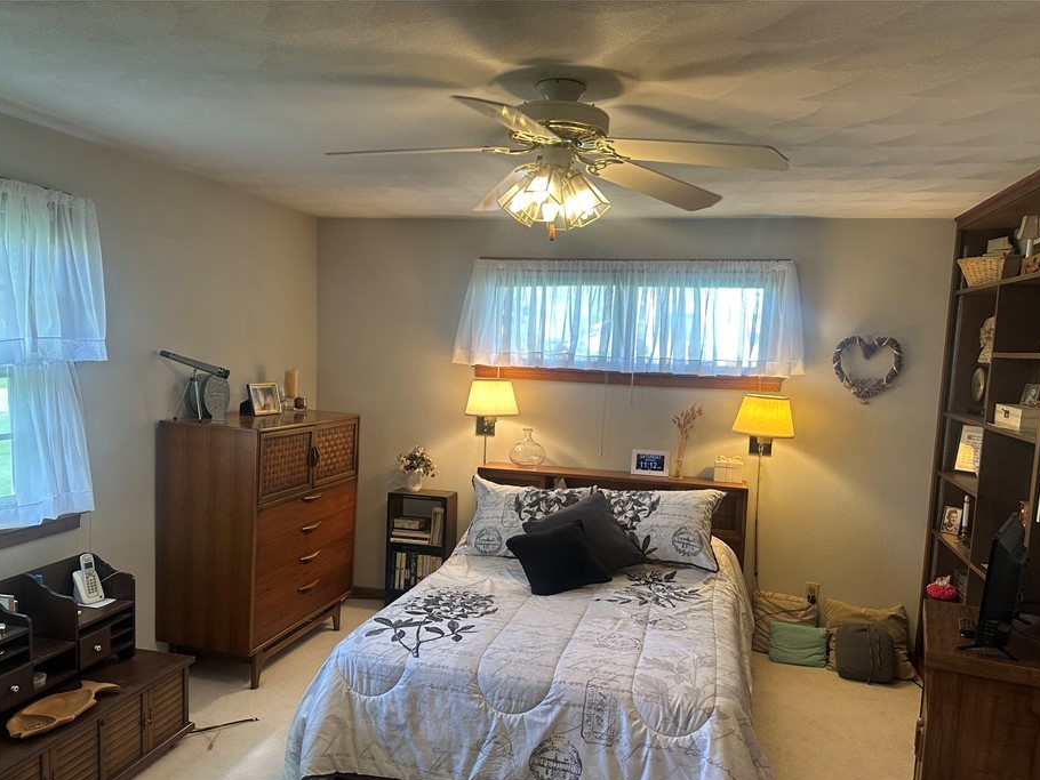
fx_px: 811
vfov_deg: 51.3
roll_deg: -2.1
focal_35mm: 27
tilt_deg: -6.3
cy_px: 437
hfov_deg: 65.3
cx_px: 504
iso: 160
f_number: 1.78
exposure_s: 1/120
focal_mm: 6.86
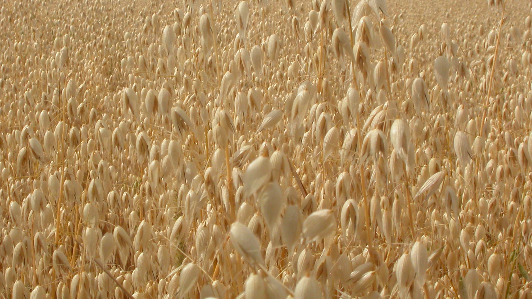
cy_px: 86
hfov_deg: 22.2
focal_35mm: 96
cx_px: 232
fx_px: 1354
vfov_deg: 12.6
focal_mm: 16.2
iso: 100
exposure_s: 1/393
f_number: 9.9
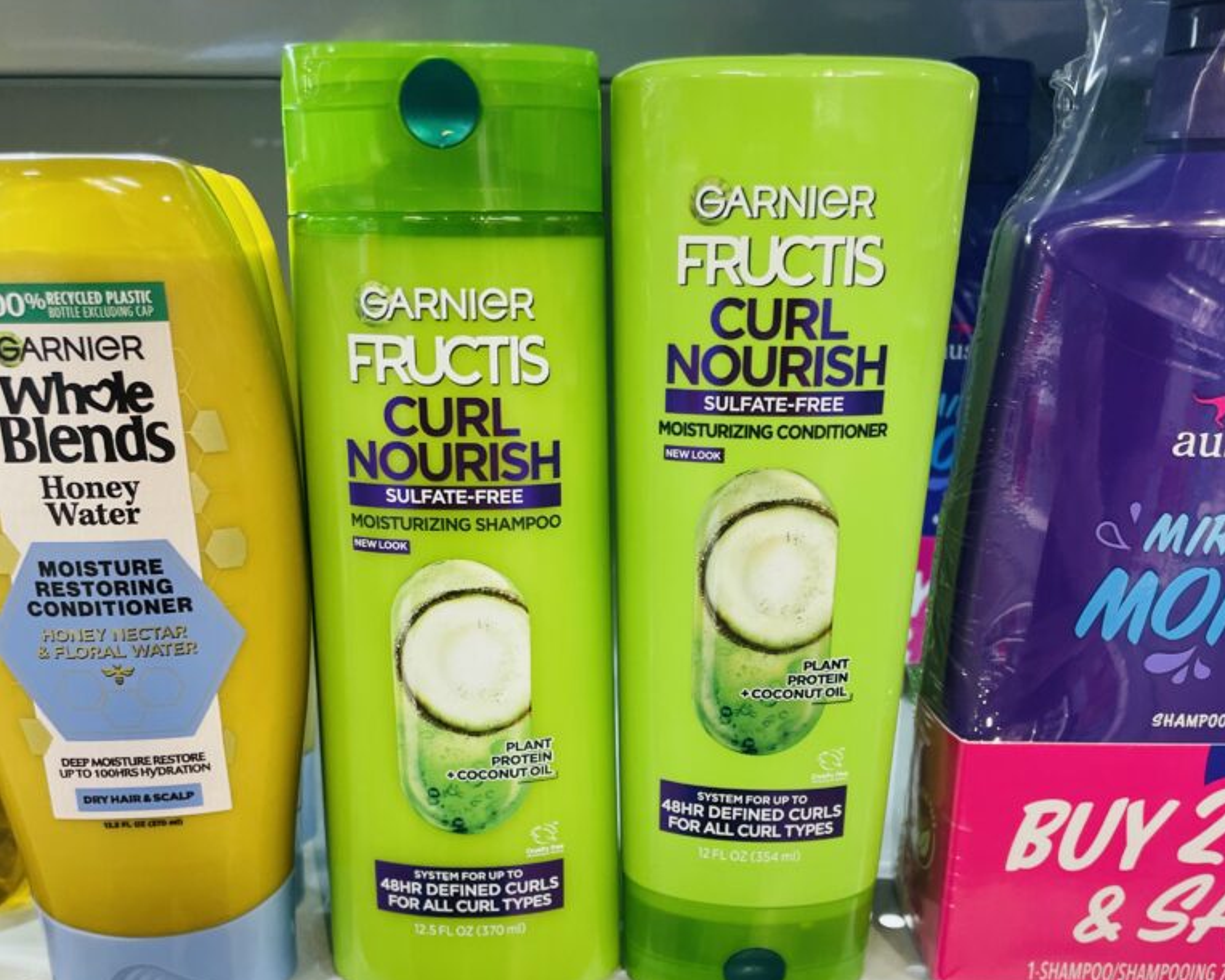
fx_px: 1233
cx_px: 614
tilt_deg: -20.4
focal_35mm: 34
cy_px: 706
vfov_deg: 42.3
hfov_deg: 52.8
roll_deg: -0.9
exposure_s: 1/120
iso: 100
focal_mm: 4.2
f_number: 1.6
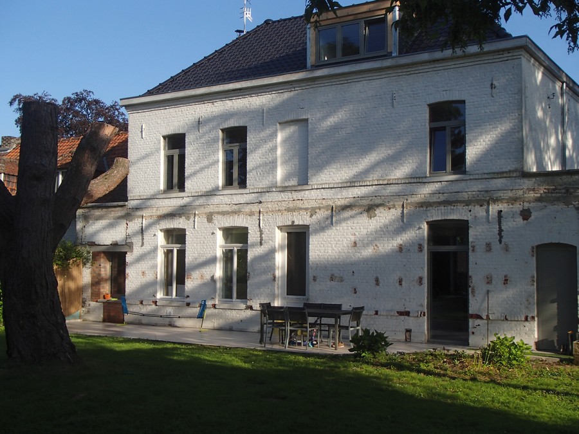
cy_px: 217
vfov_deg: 33.6
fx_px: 719
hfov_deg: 43.9
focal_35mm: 43
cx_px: 290
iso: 100
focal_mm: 7.73
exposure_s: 1/500
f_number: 4.8
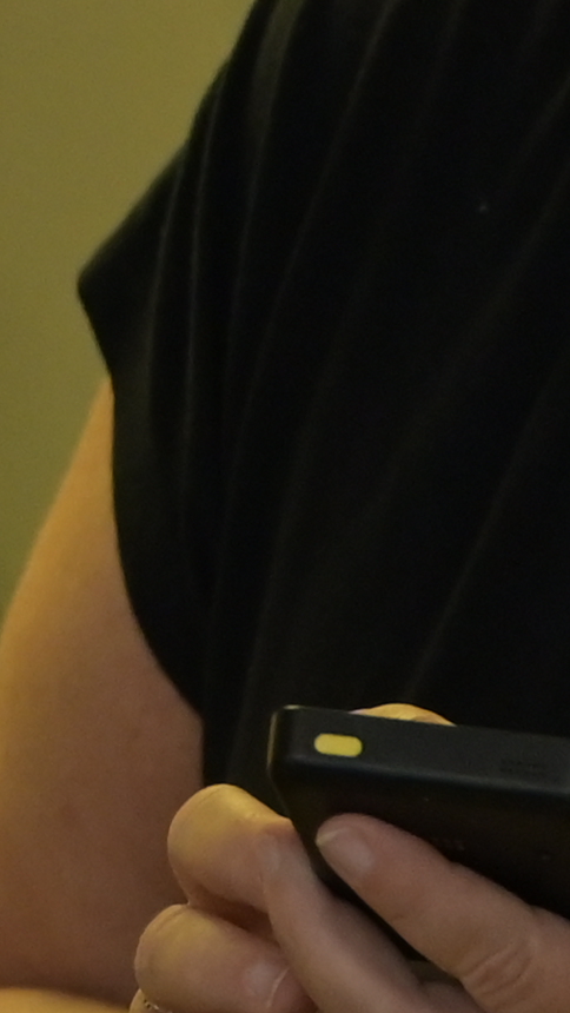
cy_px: 866
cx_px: -829
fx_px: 27692
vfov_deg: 2.1
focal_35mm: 1031
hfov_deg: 1.2
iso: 2000
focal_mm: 140
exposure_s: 1/400
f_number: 2.8
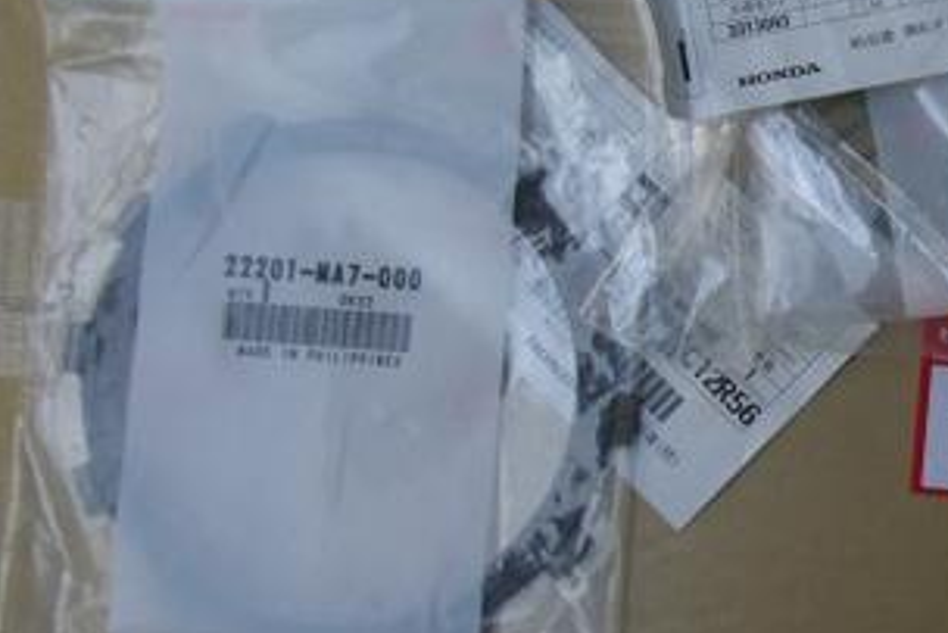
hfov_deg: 24.8
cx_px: 932
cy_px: 306
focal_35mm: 78
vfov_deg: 17.5
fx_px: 2055
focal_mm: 7.9
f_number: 2.8
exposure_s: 1/200
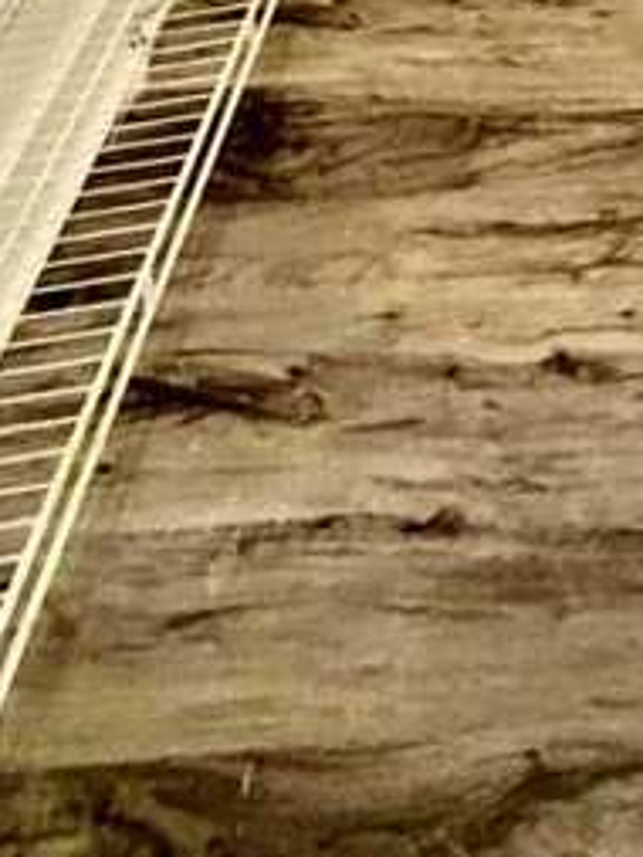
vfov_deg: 18.7
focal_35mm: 59
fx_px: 1460
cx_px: 805
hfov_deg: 22.5
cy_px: -891
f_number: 2.2
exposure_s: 1/60
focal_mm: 2.22
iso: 250
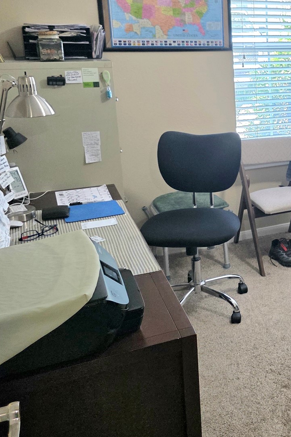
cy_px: 161
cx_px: 341
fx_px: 546
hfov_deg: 26.8
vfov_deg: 43.2
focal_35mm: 45
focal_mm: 6.3
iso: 250
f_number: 1.7
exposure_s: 1/120
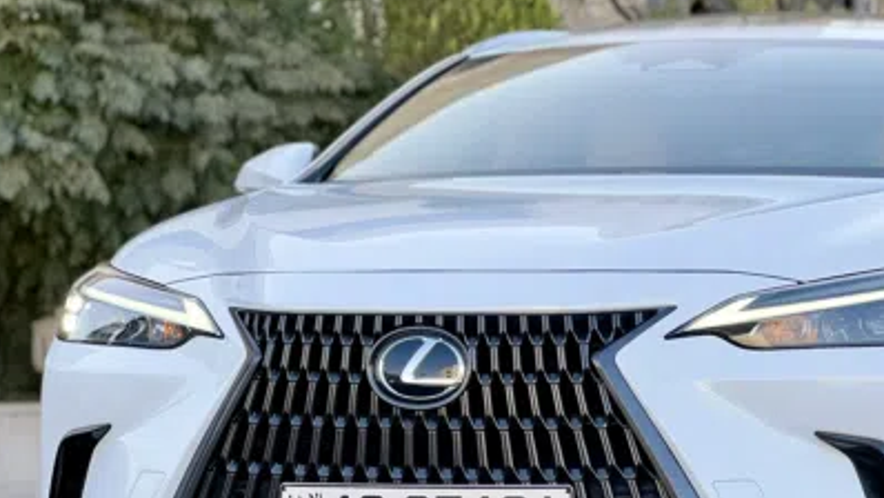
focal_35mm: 135
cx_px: 622
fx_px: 3165
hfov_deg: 15.9
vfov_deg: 9.0
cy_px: 285
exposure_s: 1/145
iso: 20
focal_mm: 9
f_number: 2.8
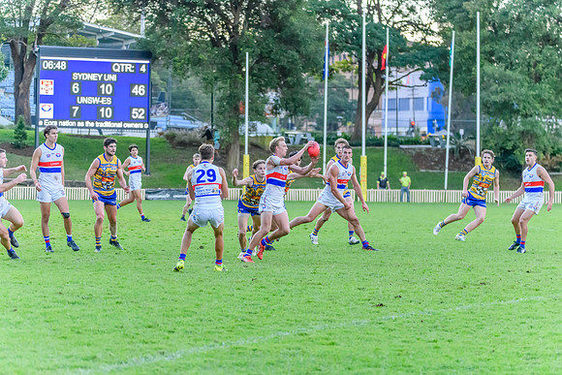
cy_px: 189
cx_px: 285
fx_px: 2388
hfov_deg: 13.4
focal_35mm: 153
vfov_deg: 9.0
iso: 8000
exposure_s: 1/1600
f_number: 5
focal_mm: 150
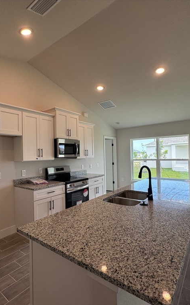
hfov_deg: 59.1
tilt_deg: +0.7
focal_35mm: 20
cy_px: 153
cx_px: 75
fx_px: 166
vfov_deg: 85.1
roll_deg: +0.8
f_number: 2.2
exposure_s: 1/120
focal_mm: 2.22
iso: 50
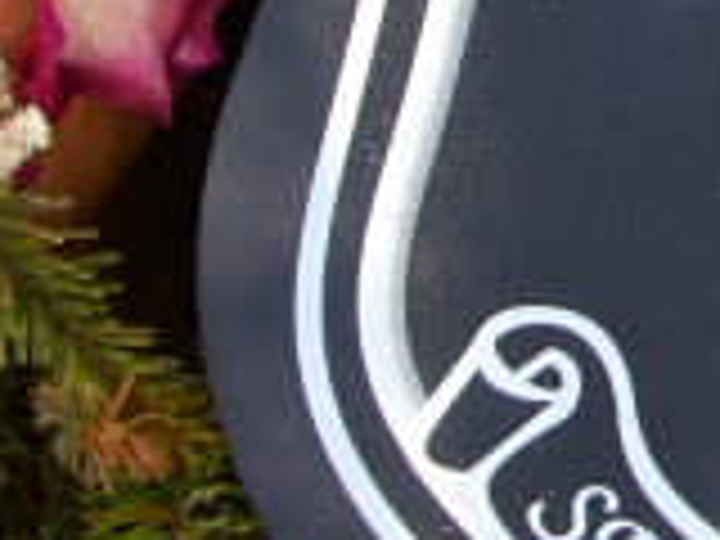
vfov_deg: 7.0
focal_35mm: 212
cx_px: 1251
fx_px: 4410
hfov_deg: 9.0
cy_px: 22
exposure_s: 1/138
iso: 100
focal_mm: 9.4
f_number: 4.2
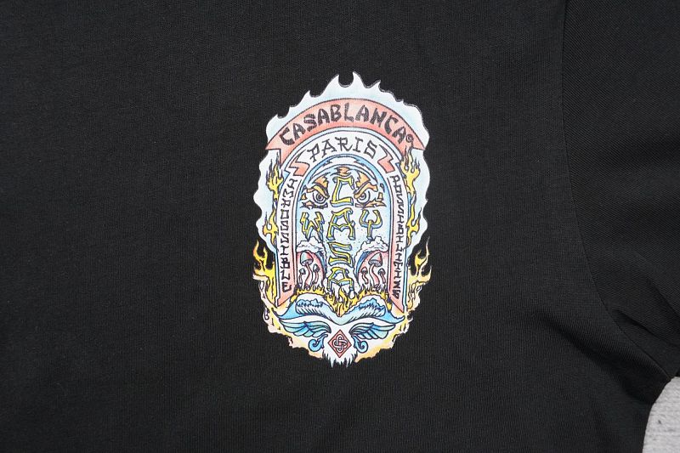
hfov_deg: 61.9
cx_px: 340
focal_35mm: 30
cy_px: 226
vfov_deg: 43.6
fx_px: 567
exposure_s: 1/100
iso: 1600
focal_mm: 20
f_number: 10
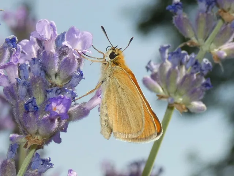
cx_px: 117
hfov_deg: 25.7
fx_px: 514
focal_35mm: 76
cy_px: 88
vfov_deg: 19.4
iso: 80
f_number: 4.4
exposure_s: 1/500
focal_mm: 13.7
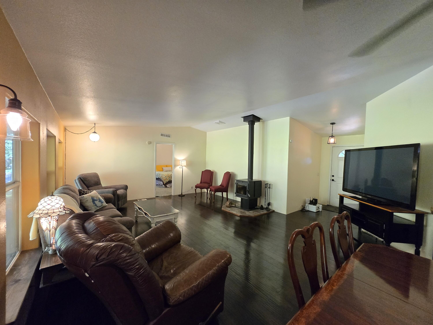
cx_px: 216
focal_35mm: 13
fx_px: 163
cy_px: 162
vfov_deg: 89.9
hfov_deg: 106.2
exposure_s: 1/60
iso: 500
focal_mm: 1.7
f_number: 2.2
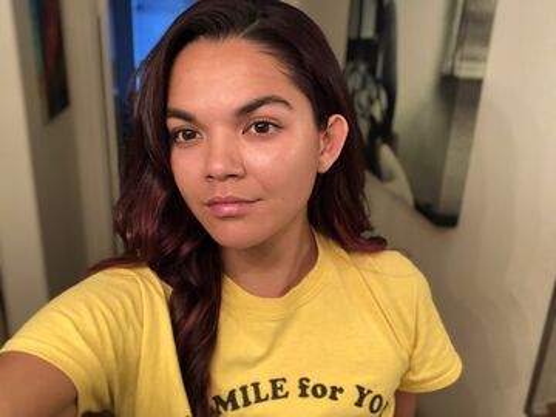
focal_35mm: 32
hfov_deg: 56.8
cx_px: 278
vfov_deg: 44.2
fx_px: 514
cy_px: 208
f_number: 2.2
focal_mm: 2.87
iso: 100
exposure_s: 1/30
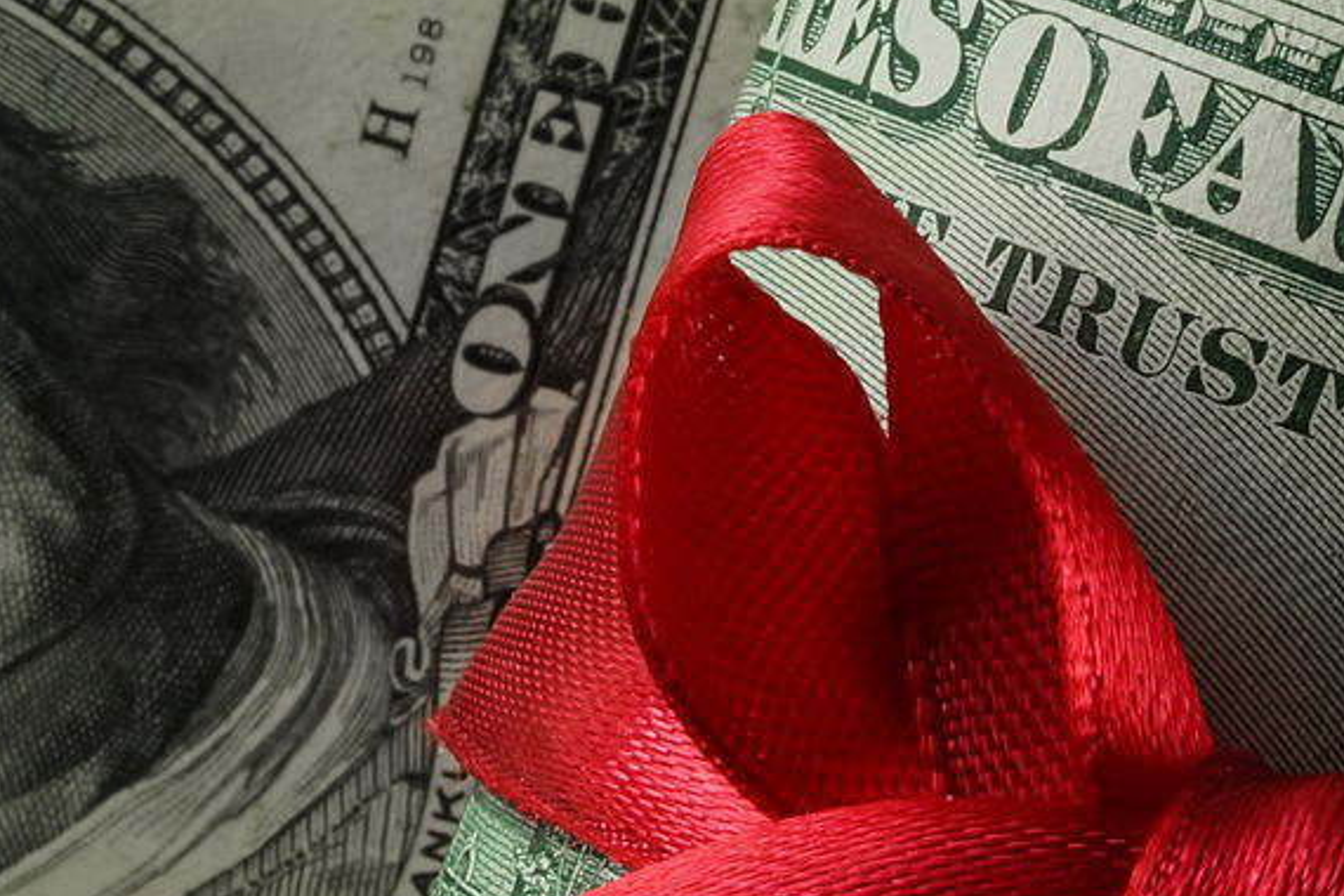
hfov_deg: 11.0
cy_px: 950
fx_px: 6943
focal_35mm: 186
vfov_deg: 7.3
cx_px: 1267
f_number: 22
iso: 100
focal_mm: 50
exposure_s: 1/160
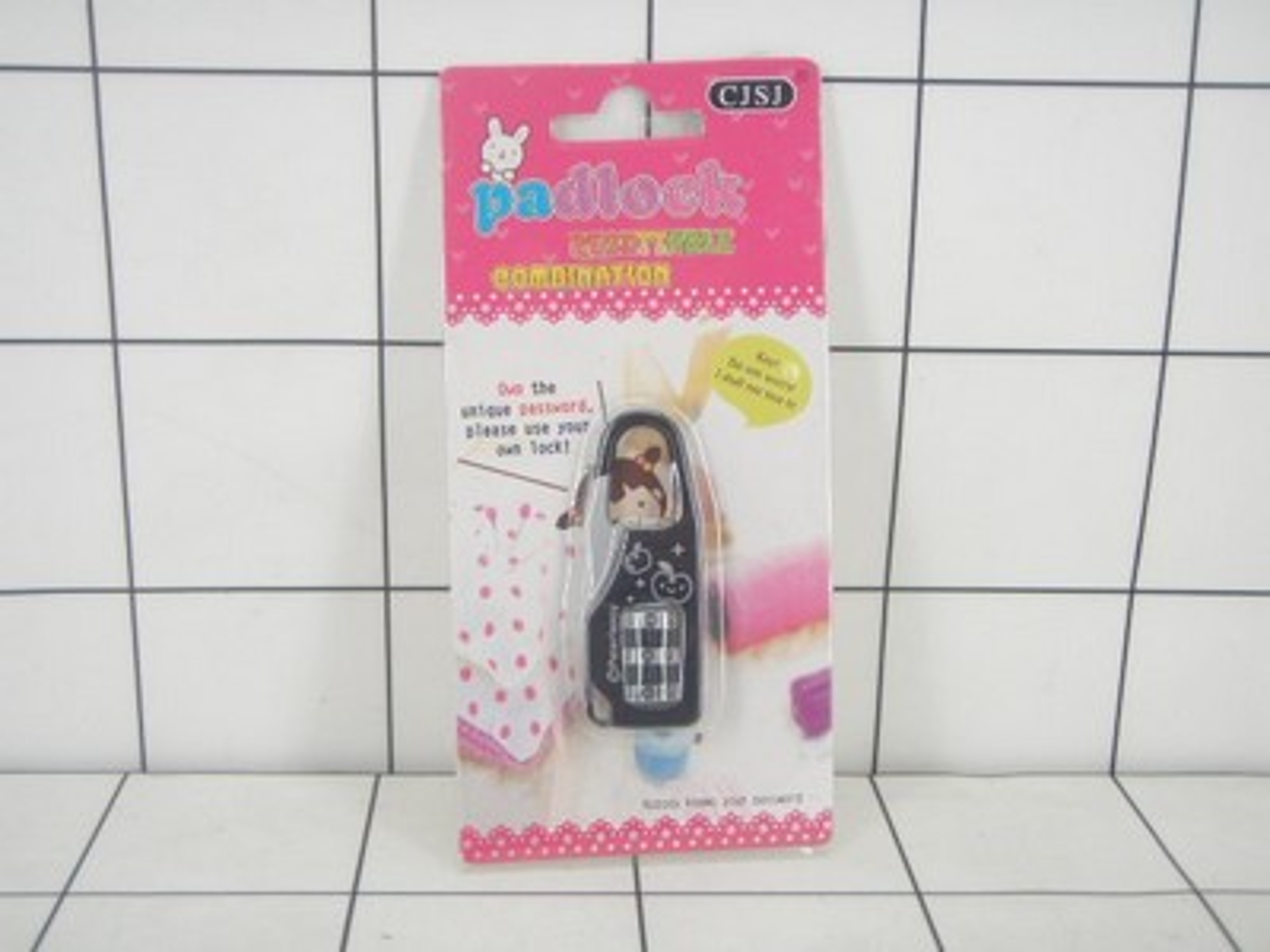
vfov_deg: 28.6
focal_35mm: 51
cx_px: 635
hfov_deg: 37.5
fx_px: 1871
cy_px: 476
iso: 160
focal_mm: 9.13
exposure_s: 1/40
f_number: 4
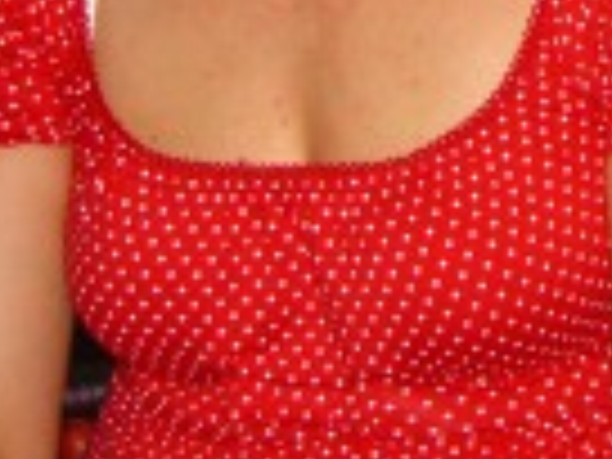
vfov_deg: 8.6
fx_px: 2970
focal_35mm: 168
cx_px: 886
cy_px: -266
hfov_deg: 11.3
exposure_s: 1/60
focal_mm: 7.9
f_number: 2.8
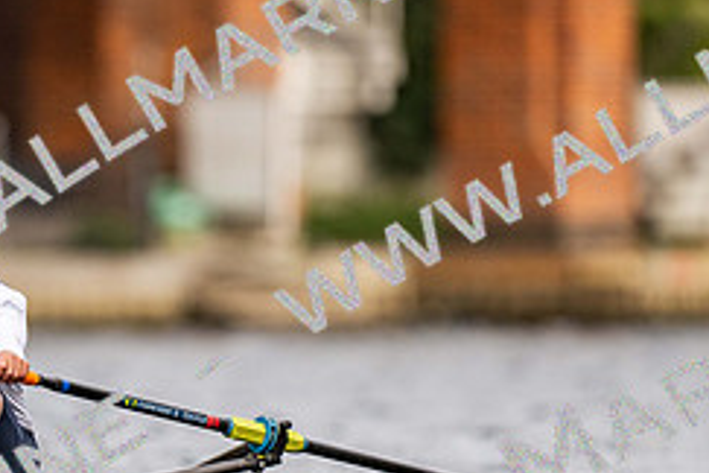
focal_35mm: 1434
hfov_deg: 1.4
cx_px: 61
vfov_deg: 1.0
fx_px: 28240
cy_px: 382
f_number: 4
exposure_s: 1/2500
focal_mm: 600
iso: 640
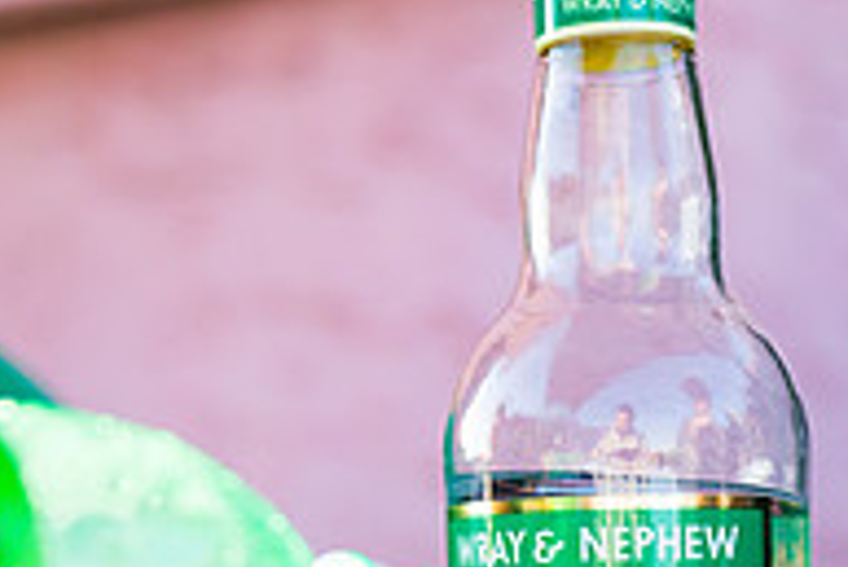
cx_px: 668
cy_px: 835
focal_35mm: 114
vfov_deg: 11.6
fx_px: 2687
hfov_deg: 17.8
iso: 400
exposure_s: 1/1000
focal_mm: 38
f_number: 3.2
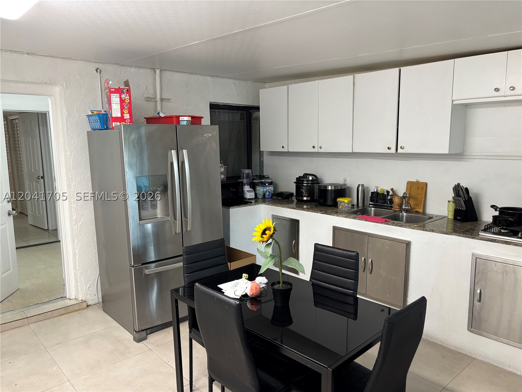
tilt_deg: -8.3
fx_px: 392
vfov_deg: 53.1
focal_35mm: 26
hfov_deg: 67.3
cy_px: 196
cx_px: 261
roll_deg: -0.2
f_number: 1.6
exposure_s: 1/60
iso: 160
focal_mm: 5.96
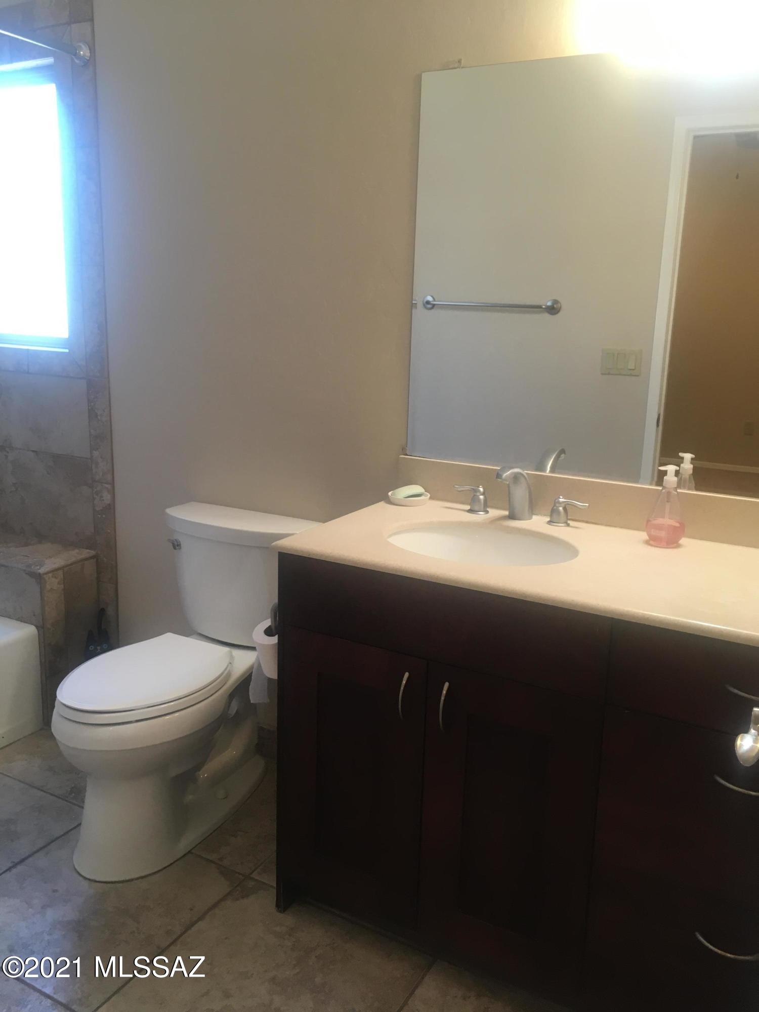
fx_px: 848
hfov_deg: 48.2
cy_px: 506
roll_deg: -0.9
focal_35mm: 29
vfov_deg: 61.7
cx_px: 380
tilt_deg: -12.9
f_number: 2.2
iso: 50
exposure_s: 1/30
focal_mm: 4.15
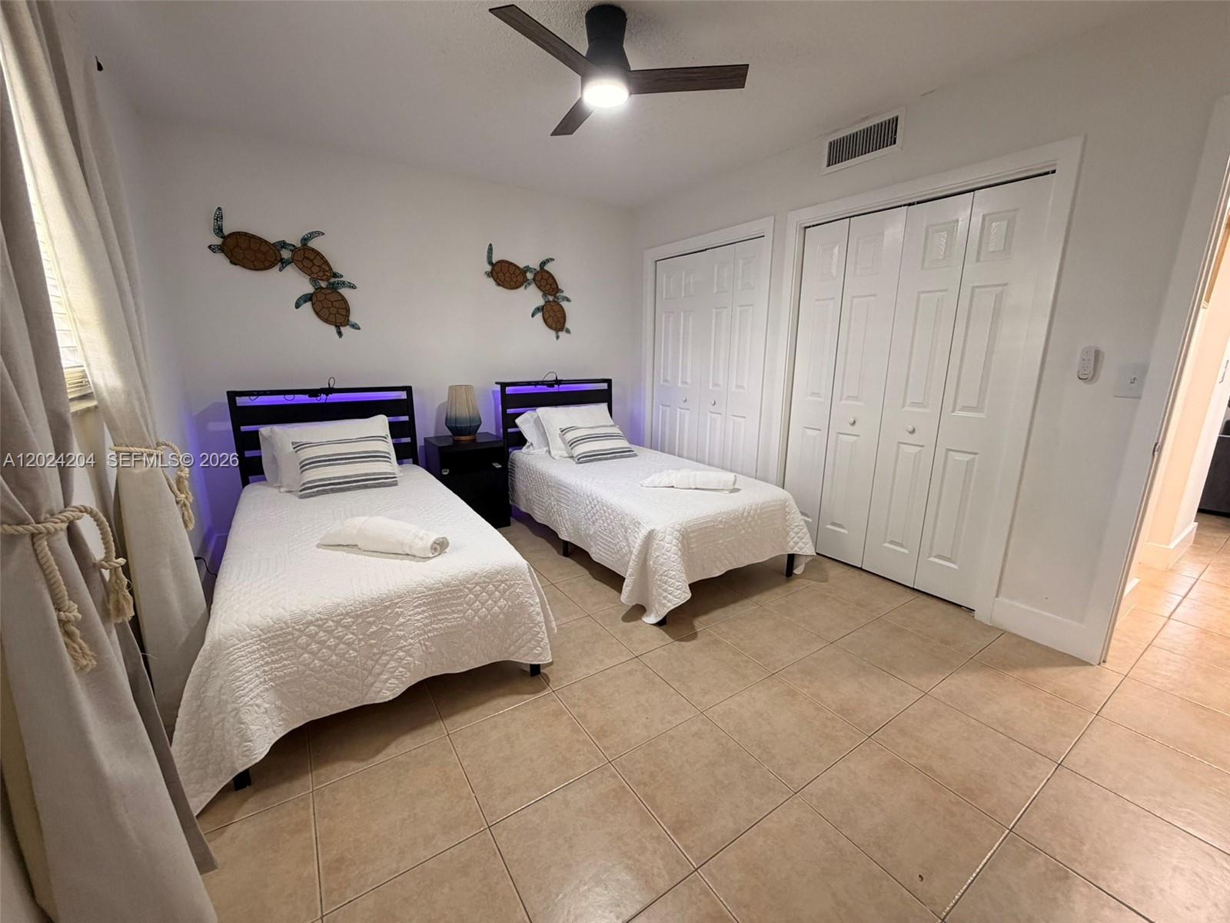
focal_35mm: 14
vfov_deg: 85.7
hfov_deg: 102.1
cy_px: 462
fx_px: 497
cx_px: 615
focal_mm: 2.22
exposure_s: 1/60
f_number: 2.2
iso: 250
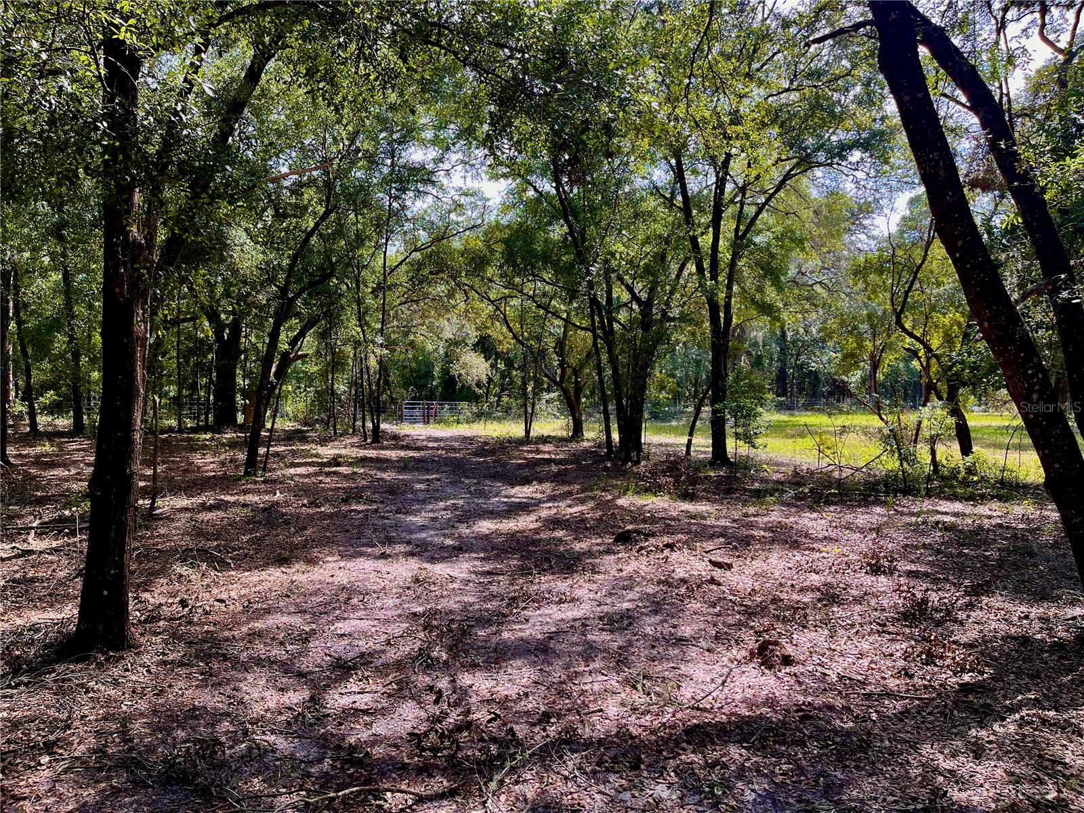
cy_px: 406
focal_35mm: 26
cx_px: 542
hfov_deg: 67.3
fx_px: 814
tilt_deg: +0.7
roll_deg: +0.6
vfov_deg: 53.1
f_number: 1.6
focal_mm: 5.1
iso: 50
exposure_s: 1/542
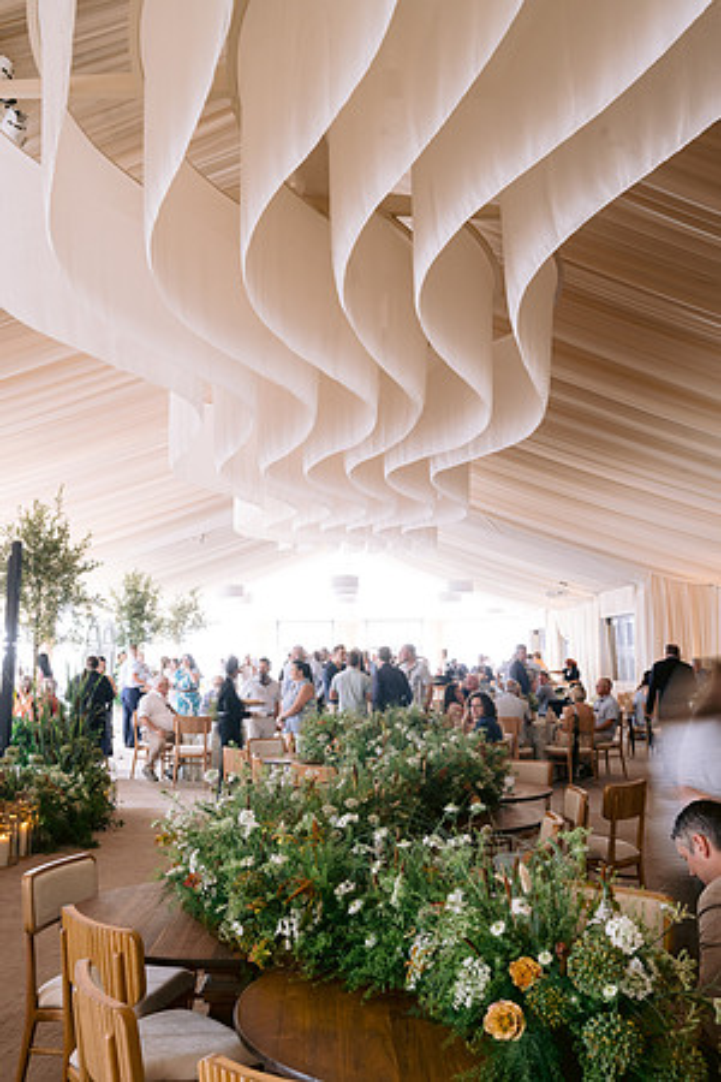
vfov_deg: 54.4
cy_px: 541
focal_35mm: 35
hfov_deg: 37.9
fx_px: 1051
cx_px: 360
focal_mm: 35
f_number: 10
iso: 400
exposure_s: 1/4
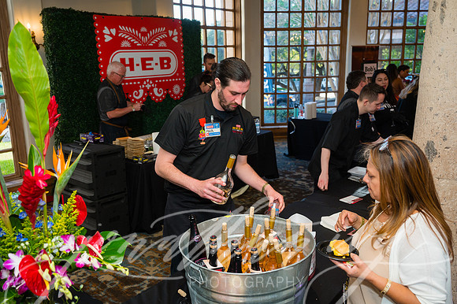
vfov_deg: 41.1
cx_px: 228
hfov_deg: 58.7
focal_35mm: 32
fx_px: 406
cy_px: 152
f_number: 4.5
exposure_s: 1/200
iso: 640
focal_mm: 32
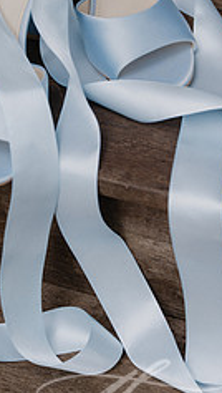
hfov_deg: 8.8
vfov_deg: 15.4
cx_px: 121
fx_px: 1449
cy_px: 103
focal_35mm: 139
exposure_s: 1/500
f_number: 3.5
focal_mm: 70
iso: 250
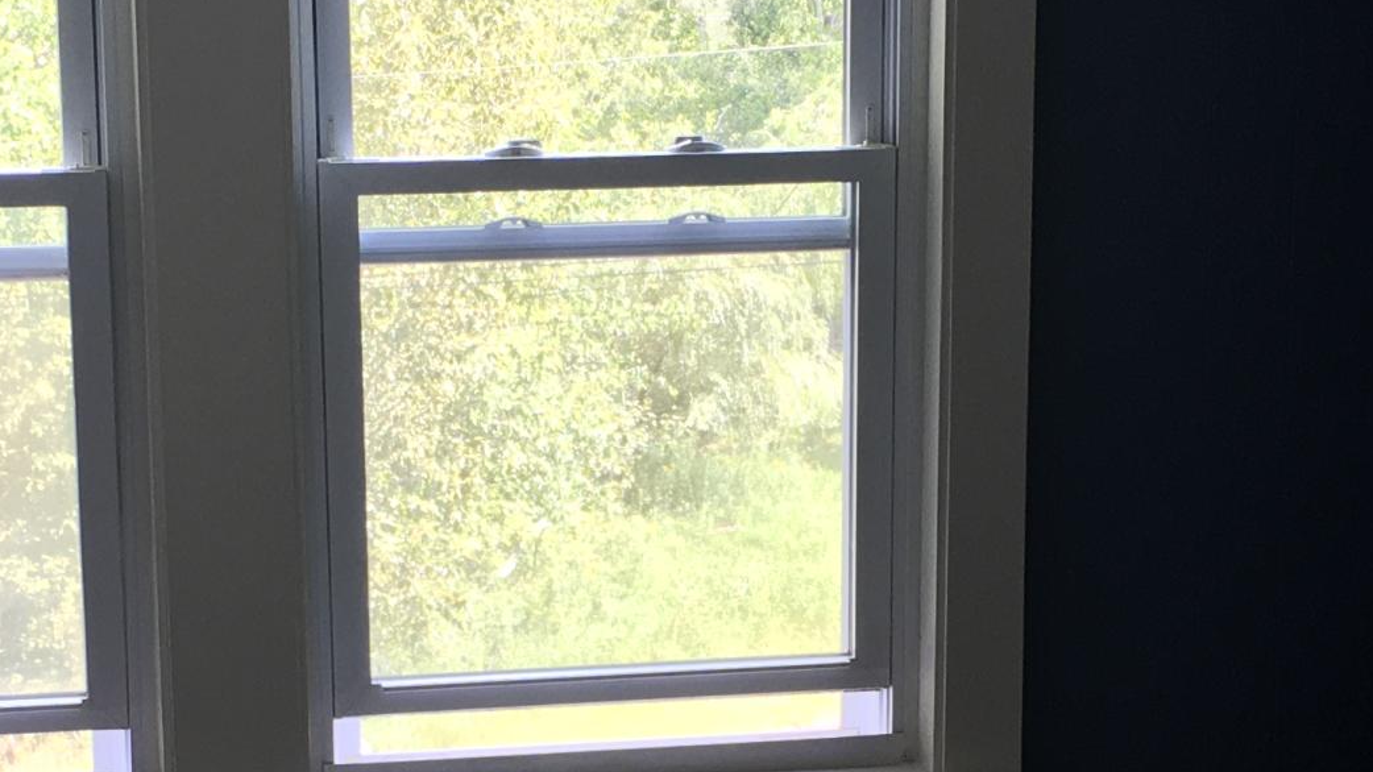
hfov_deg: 23.4
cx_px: 596
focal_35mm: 91
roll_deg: +1.2
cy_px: 696
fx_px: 3313
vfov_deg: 13.2
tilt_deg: -12.3
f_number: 2.2
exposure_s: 1/60
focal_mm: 4.15
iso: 32
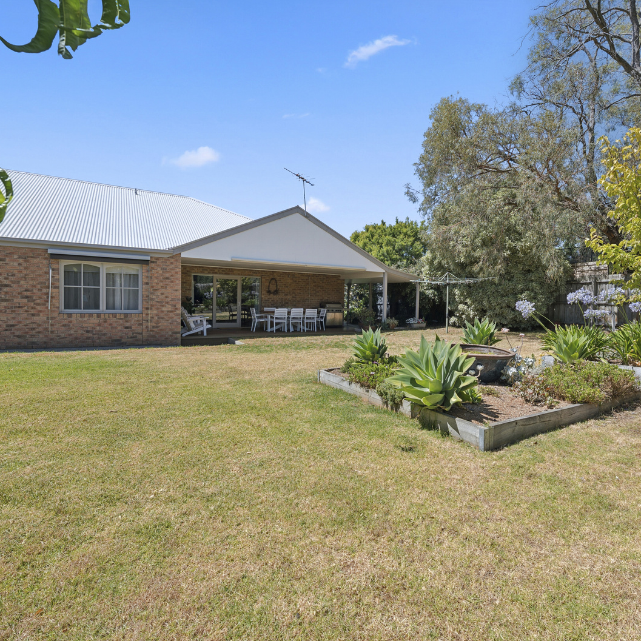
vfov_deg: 80.7
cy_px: 320
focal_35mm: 18
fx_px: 377
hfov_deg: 80.3
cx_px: 363
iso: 160
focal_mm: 14
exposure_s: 1/160
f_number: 9
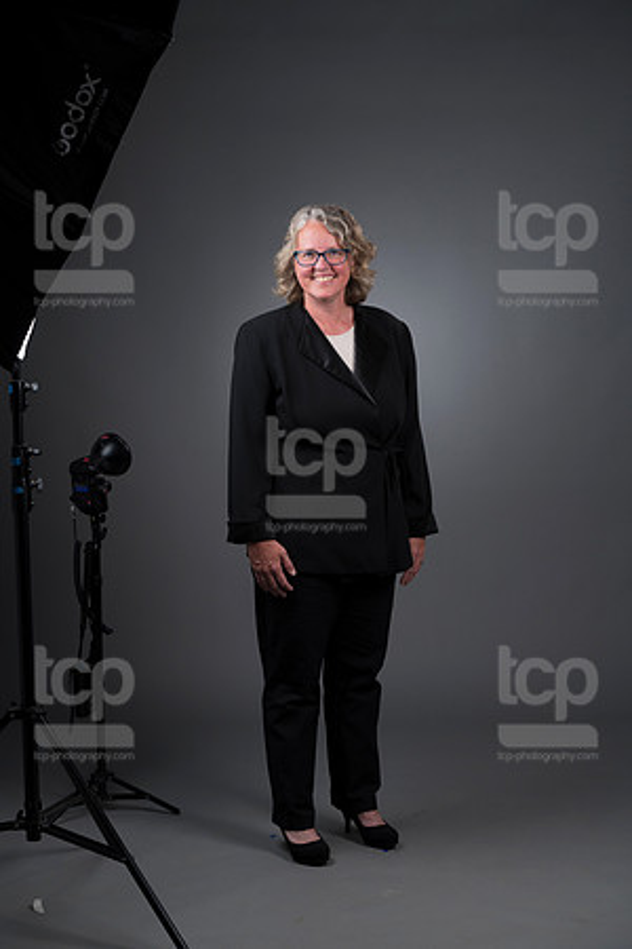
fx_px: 2107
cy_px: 474
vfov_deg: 25.4
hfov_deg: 17.1
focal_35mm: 80
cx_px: 316
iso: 160
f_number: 5.6
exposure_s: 1/250
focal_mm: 80
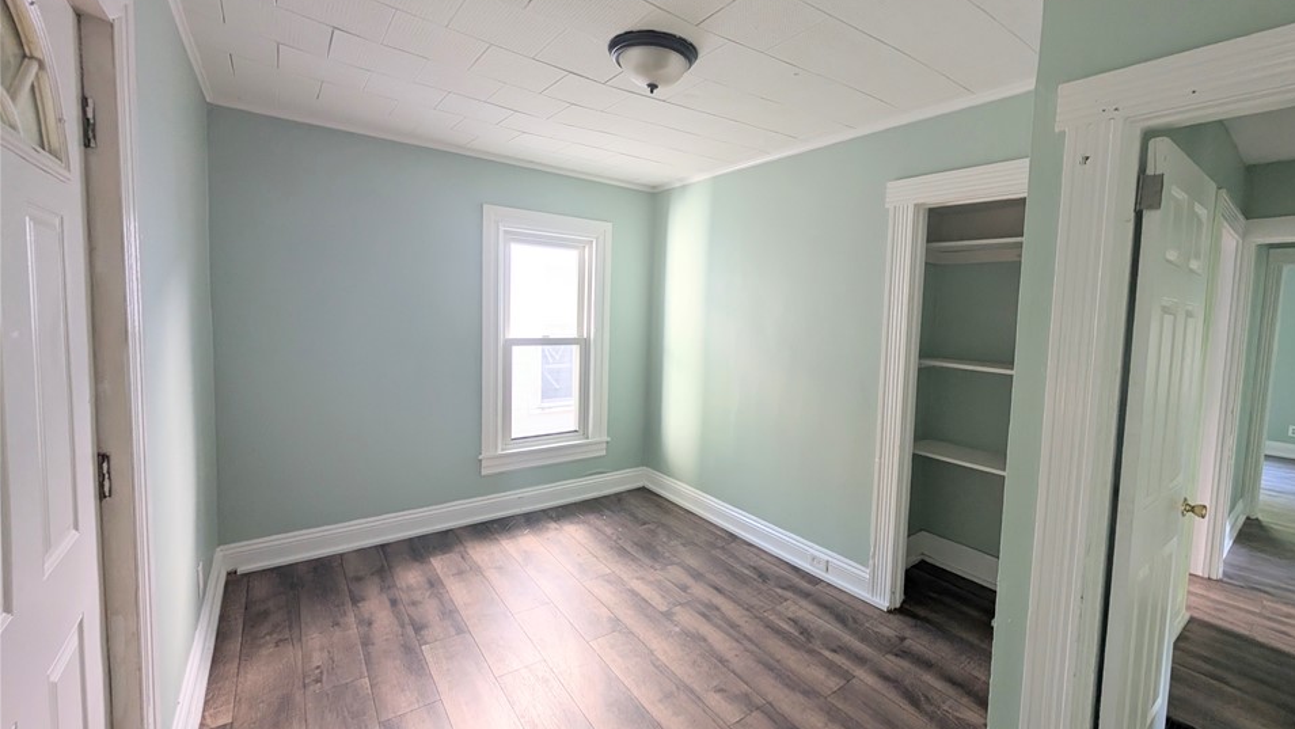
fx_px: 481
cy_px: 349
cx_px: 692
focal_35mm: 14
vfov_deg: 74.3
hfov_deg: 106.6
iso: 82
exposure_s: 1/29.2
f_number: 1.7
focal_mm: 2.02
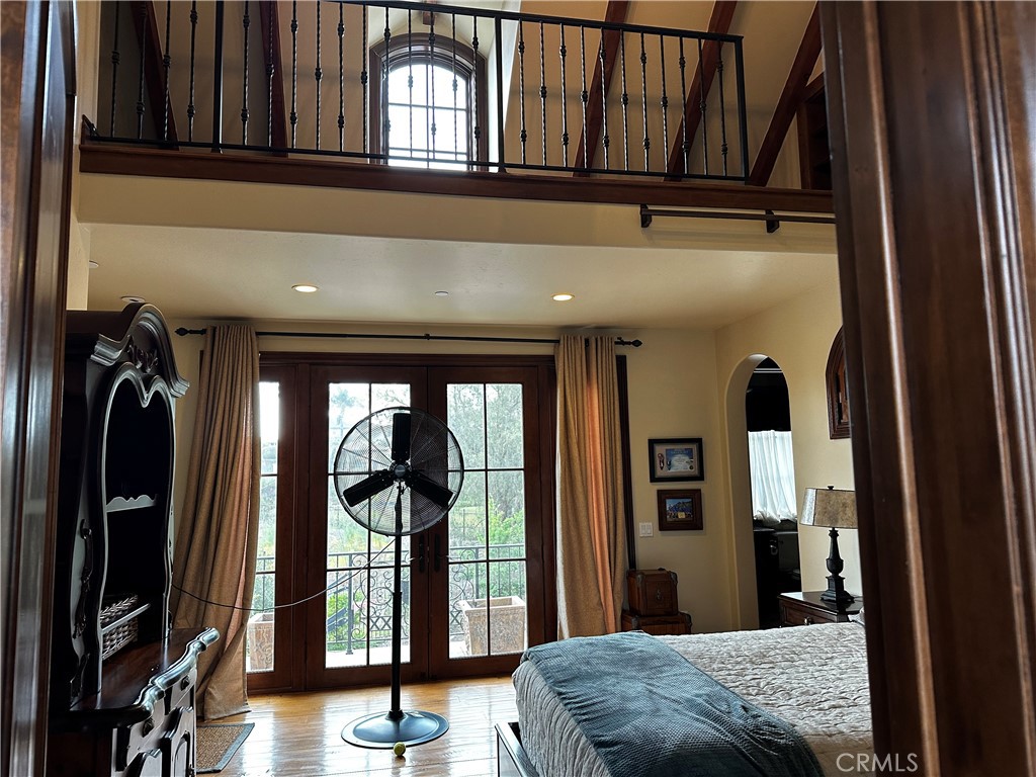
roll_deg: +1.4
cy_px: 388
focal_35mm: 24
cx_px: 518
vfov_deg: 56.8
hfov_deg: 71.6
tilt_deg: +6.5
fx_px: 718
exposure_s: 1/120
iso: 200
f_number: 1.78
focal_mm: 6.86
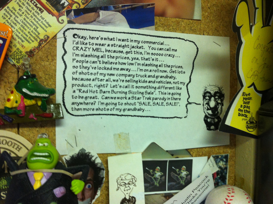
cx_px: 136
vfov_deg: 40.6
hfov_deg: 52.7
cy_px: 102
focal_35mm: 35
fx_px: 276
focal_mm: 3.85
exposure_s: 1/15
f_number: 2.8
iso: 160
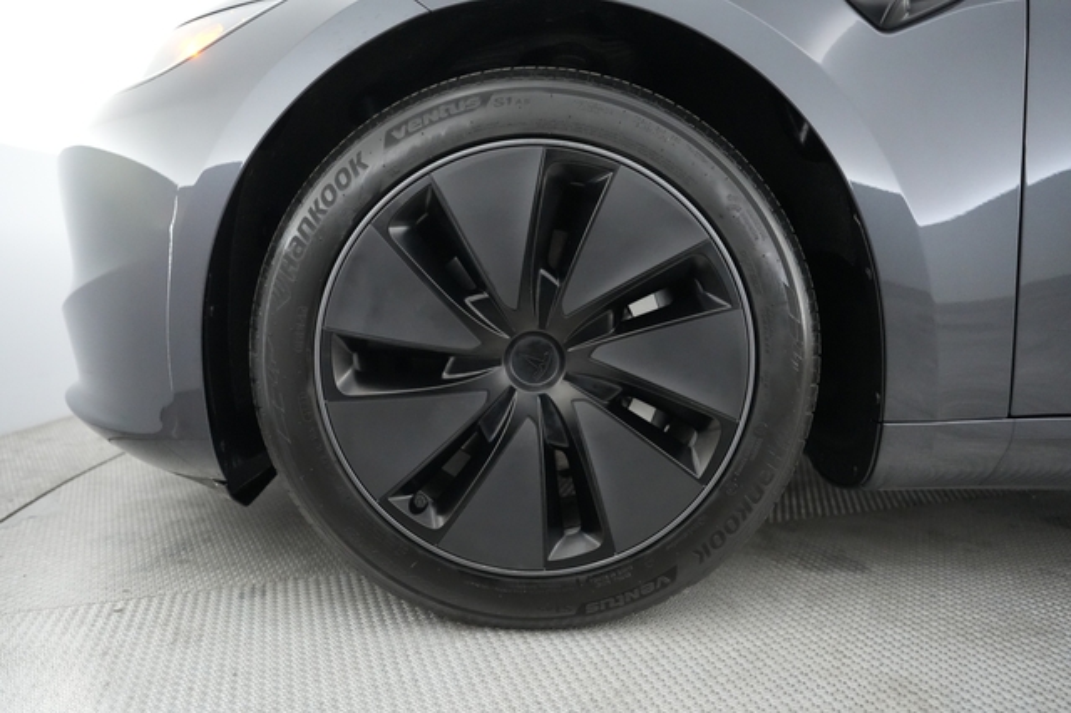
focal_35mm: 25
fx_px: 743
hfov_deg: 71.5
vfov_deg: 51.2
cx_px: 536
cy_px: 356
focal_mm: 25
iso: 10000
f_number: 2.8
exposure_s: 1/160
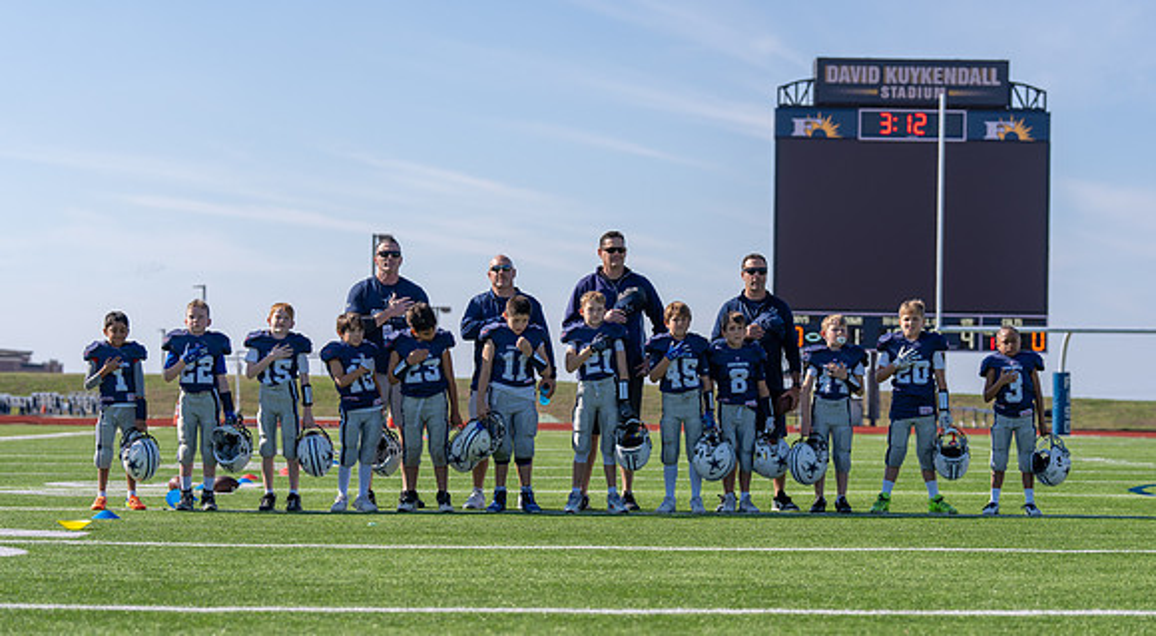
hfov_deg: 23.0
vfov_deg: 12.7
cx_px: 574
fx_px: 2846
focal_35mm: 93
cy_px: 383
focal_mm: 87
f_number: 3.5
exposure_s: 1/1000
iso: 100
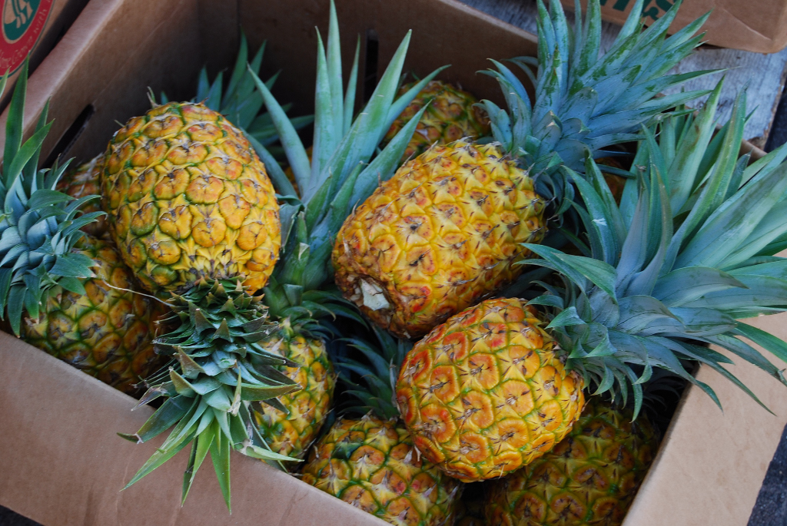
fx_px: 1805
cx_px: 394
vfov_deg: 16.6
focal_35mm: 82
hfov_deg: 24.6
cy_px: 263
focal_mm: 55
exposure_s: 1/50
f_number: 5.6
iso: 200
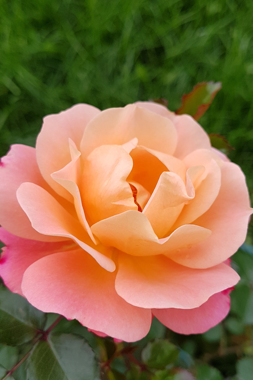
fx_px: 359
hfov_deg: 38.9
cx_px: 132
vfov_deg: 55.8
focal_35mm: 34
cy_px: 198
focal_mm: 4.2
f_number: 1.7
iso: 40
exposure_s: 1/236
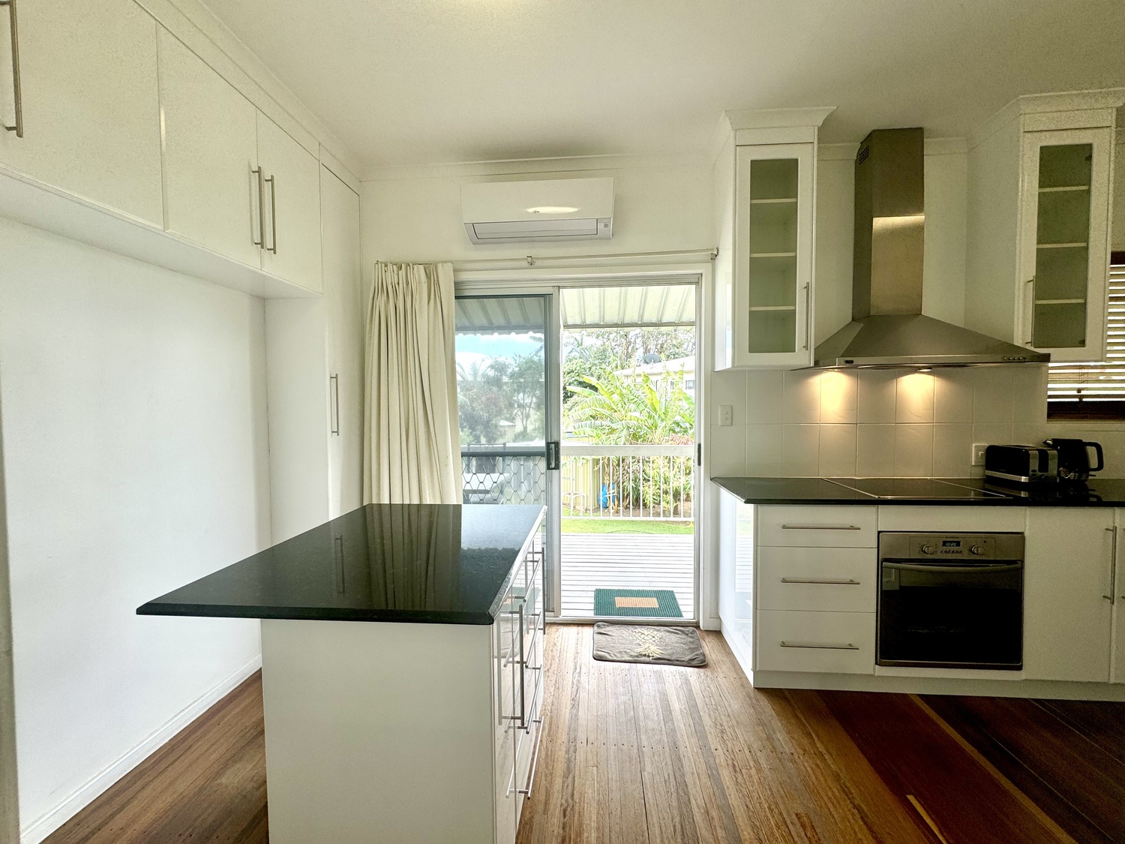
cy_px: 422
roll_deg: +0.6
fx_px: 455
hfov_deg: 102.1
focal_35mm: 14
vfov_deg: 85.7
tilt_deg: -1.5
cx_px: 562
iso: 40
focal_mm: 2.22
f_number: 2.2
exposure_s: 1/172
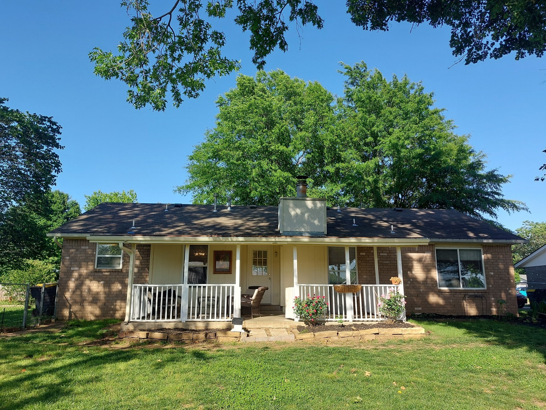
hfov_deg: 67.3
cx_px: 267
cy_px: 207
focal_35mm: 26
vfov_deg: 53.1
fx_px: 410
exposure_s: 1/481
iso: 25
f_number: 1.8
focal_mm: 5.23
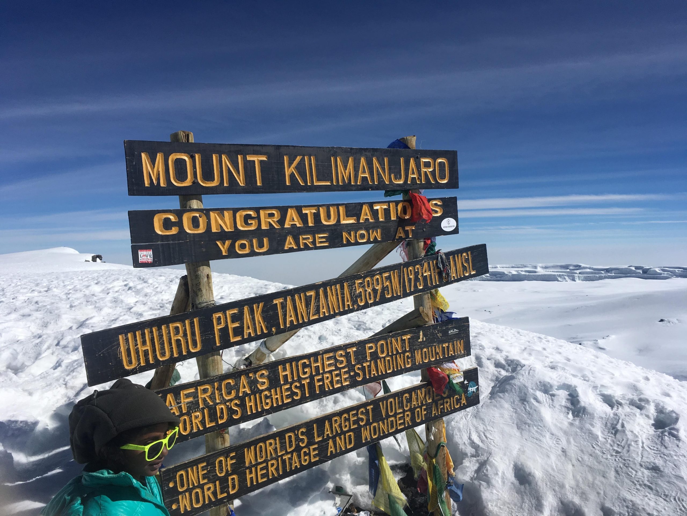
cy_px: 258
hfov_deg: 61.7
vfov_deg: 48.2
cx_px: 344
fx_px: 576
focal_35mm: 29
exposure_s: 1/4808
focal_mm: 4.15
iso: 25
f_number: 2.2
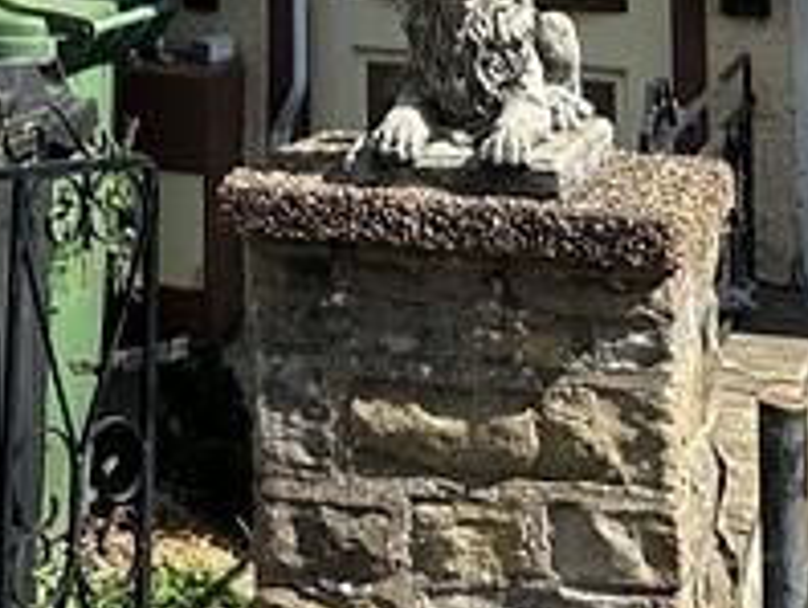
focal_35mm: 124
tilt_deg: +9.2
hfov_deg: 15.3
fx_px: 2898
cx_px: -163
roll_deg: -1.7
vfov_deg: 10.5
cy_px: -804
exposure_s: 1/3155
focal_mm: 6.86
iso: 80
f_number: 1.78
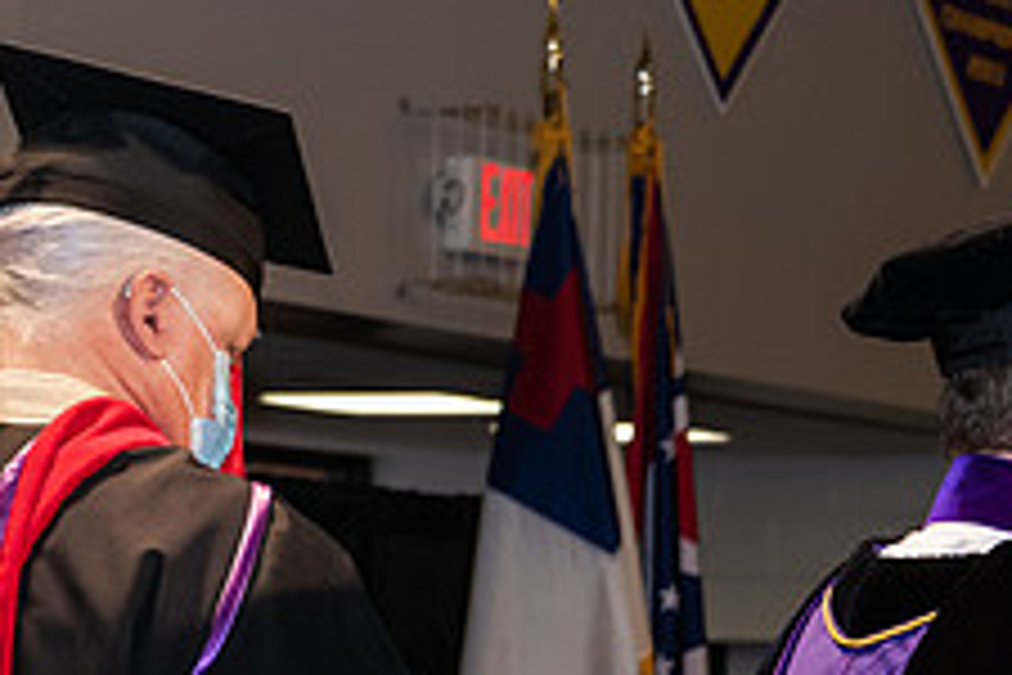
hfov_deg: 12.6
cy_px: 740
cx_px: 1160
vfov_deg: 8.5
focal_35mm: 160
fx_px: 4497
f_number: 6.3
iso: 1600
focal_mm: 62
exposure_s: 1/200
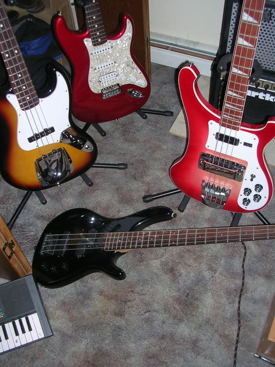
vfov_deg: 49.0
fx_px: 403
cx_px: 138
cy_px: 184
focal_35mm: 38
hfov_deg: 37.7
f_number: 2.8
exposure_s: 1/60.1
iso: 58
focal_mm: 5.8
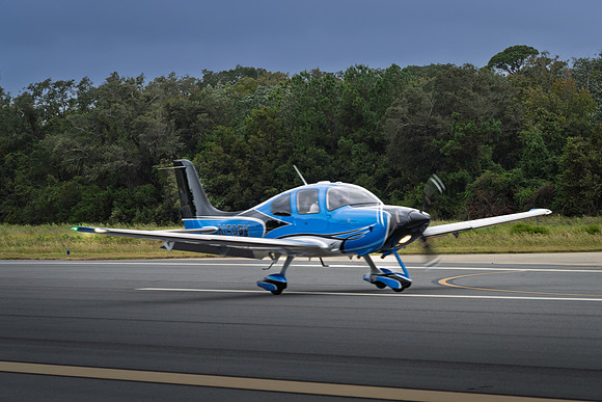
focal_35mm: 160
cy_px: 218
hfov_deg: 12.8
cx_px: 465
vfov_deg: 8.6
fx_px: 2680
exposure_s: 1/320
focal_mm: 102
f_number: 7.1
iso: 125
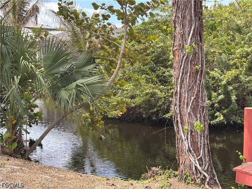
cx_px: 126
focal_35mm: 52
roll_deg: -0.3
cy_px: 94
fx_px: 379
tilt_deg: -5.2
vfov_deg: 28.0
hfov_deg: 36.8
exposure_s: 1/448
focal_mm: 5.96
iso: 32
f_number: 1.6
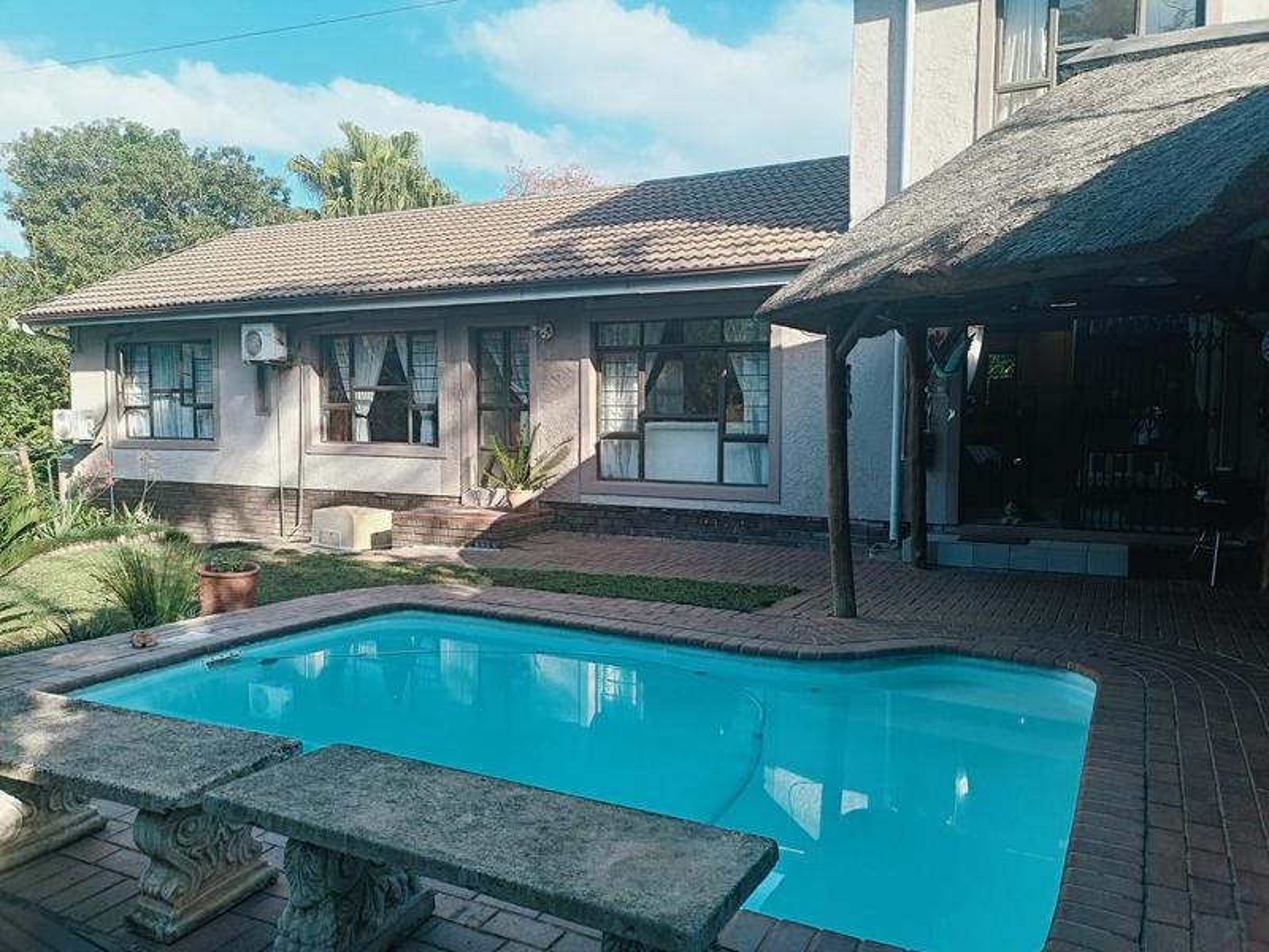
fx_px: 916
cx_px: 634
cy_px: 476
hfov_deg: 69.4
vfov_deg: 54.9
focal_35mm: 25
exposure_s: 1/207
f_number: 1.7
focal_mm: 4.7
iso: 50
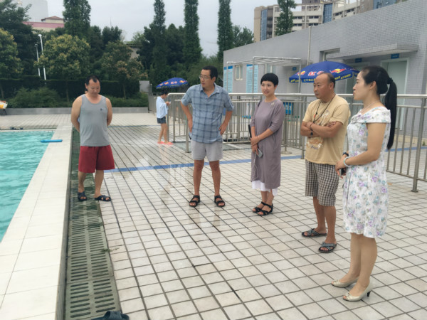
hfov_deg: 61.7
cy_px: 160
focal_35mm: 29
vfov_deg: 48.2
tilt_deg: -11.4
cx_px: 214
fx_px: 358
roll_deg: -0.4
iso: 25
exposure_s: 1/146
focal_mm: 4.15
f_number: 2.2
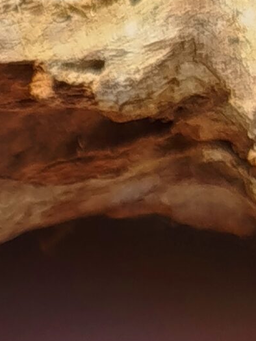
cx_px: -179
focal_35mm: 234
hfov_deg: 6.2
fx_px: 2306
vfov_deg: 8.2
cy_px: 574
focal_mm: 5.31
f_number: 1.7
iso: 50
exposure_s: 1/1270
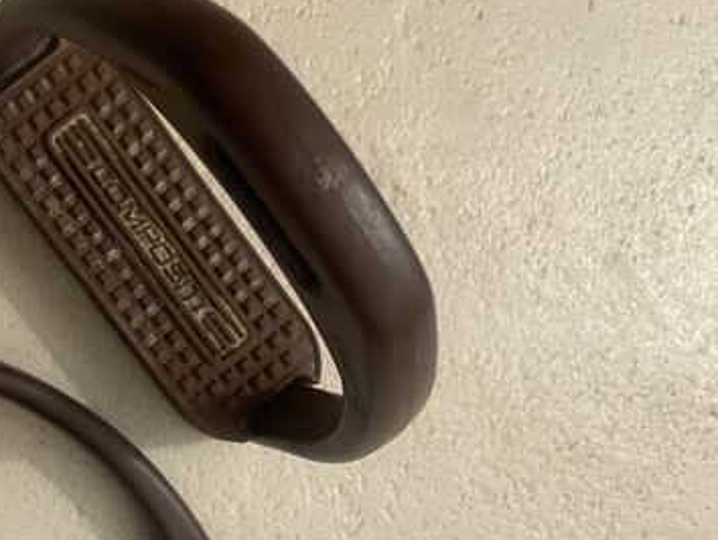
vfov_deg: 30.6
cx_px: 85
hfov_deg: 38.0
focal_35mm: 47
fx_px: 976
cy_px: 380
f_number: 1.6
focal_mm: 4.2
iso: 320
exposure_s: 1/50
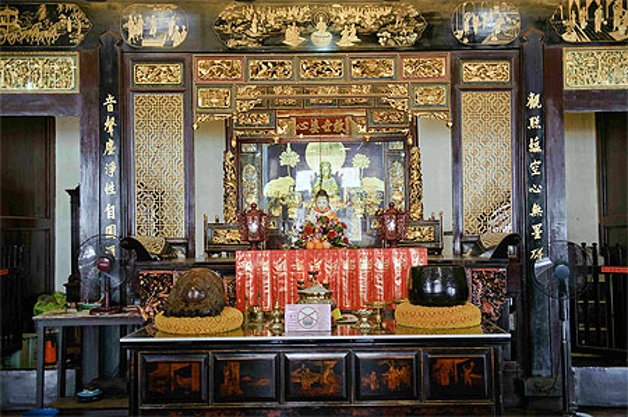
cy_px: 208
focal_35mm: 40
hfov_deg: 48.5
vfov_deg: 33.3
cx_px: 314
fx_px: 697
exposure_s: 1/125
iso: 800
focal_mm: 40
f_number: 2.8
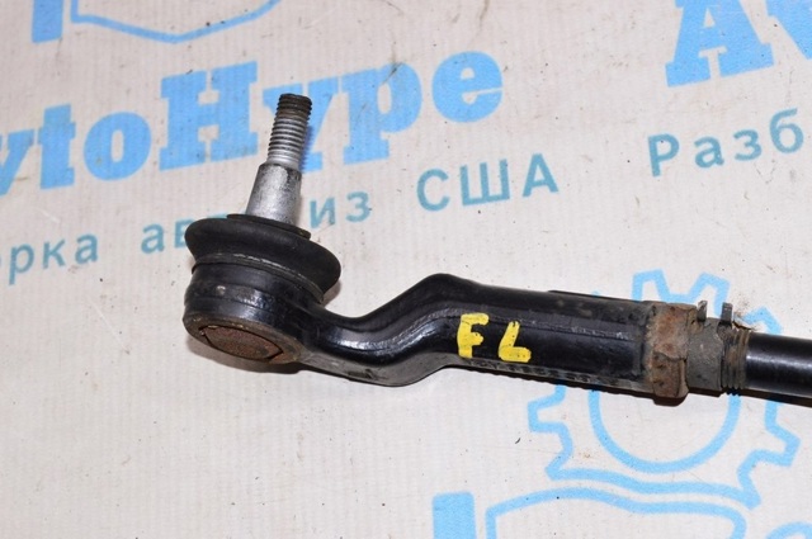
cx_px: 406
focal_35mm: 60
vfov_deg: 22.6
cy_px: 270
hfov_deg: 33.4
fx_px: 1352
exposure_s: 1/200
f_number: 8
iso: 1600
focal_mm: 40
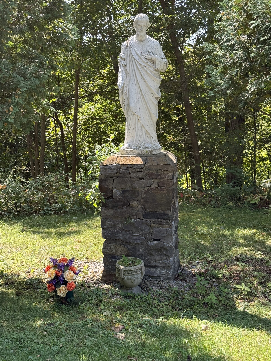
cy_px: 180
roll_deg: -0.1
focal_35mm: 48
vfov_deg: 39.7
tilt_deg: -10.1
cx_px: 136
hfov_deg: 30.3
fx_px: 501
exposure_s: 1/601
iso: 64
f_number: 1.78
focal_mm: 6.76
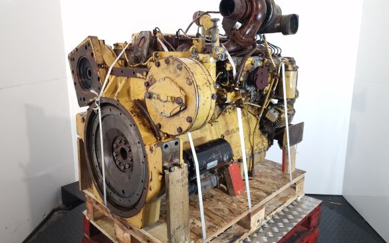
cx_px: 190
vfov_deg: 49.2
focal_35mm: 25
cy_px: 110
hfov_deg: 72.5
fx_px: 265
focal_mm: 6.4
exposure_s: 1/50
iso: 100
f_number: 1.8
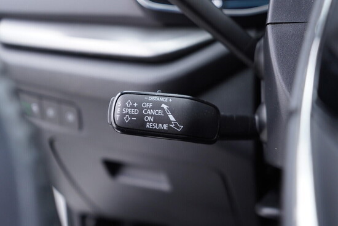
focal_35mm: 36
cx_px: 169
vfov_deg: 36.9
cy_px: 113
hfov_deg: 53.1
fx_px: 338
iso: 320
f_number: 2.8
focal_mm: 24
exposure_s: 1/40
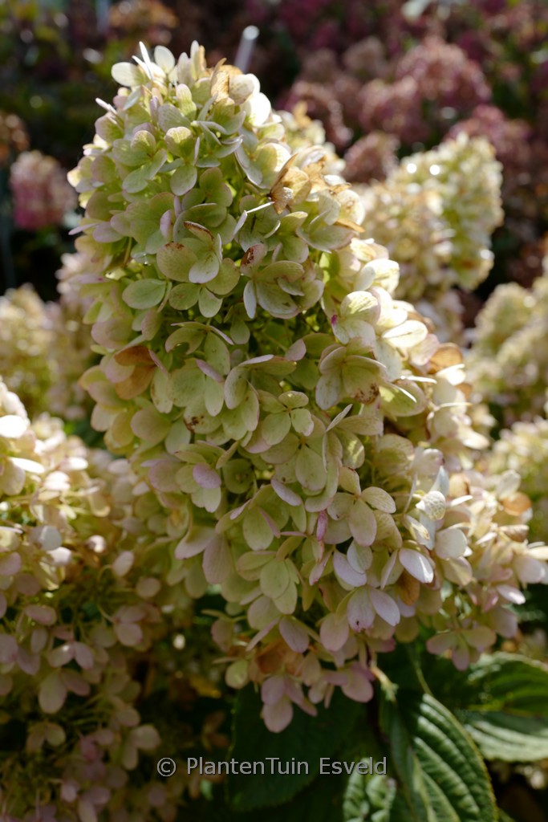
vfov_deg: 65.5
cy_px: 411
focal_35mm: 28
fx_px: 639
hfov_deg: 46.4
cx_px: 274
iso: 100
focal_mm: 28
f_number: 8
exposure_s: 1/100
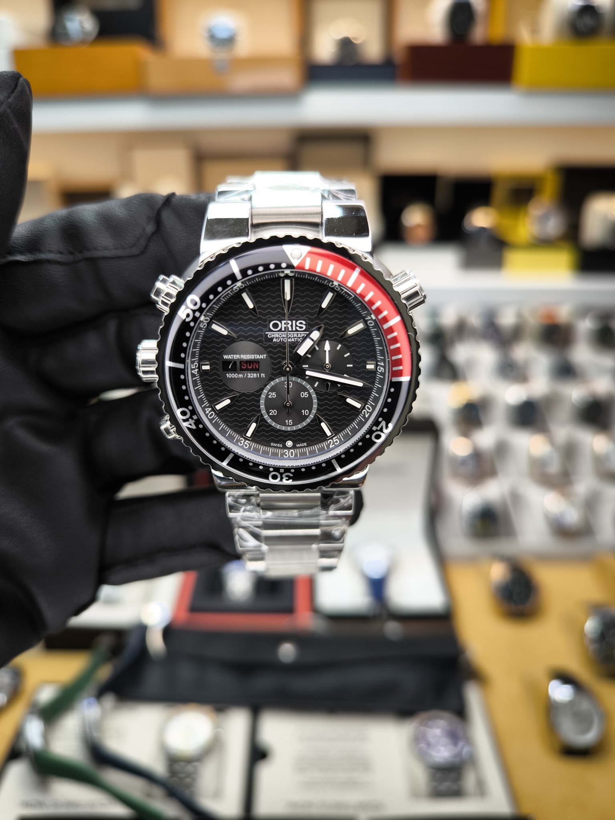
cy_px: 410
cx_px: 308
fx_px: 569
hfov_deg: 56.8
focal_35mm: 24
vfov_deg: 71.6
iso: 50
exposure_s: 1/115
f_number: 1.9
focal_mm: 6.92
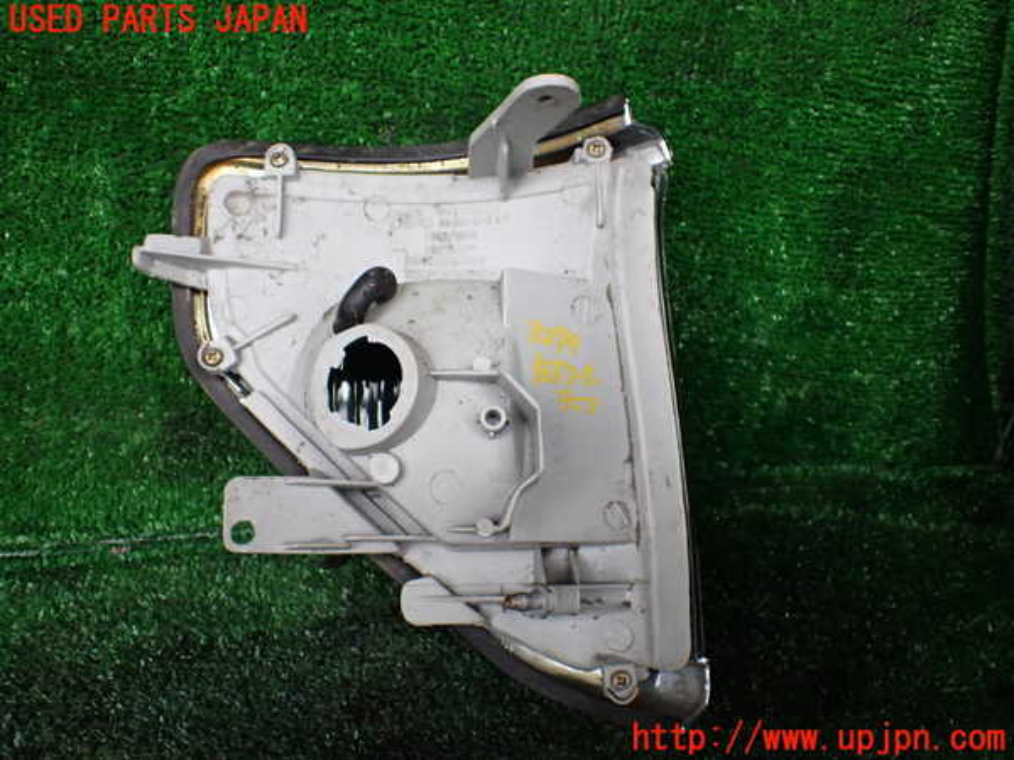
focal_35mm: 30
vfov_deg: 46.8
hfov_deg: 60.0
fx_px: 879
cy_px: 380
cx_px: 507
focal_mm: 5.4
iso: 250
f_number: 2.3
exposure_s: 1/125
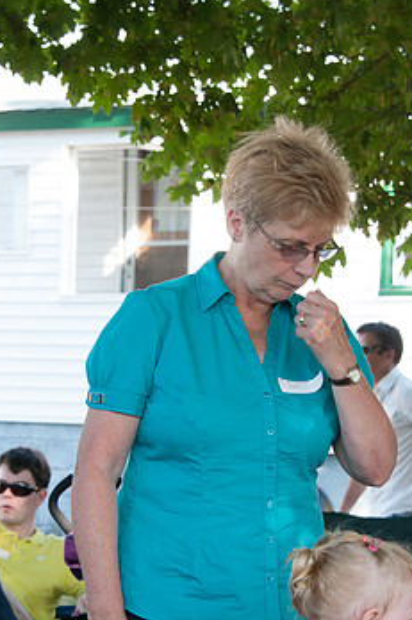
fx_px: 2273
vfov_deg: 15.5
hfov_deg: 10.4
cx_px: 245
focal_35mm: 132
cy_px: 379
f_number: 8
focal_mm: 68
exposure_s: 1/125
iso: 500
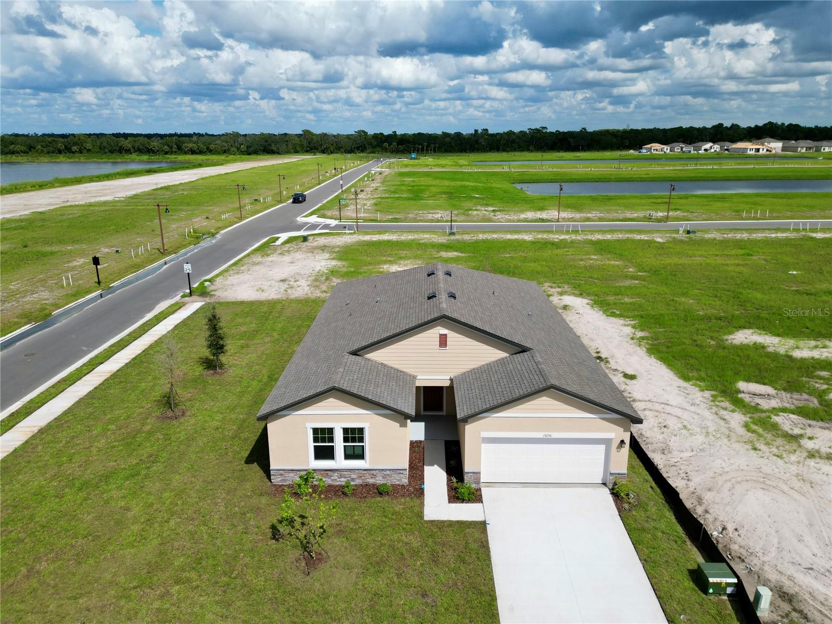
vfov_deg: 56.8
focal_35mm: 24
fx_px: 577
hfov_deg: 71.6
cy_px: 312
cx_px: 416
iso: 130
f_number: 1.7
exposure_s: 1/6000
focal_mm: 6.72
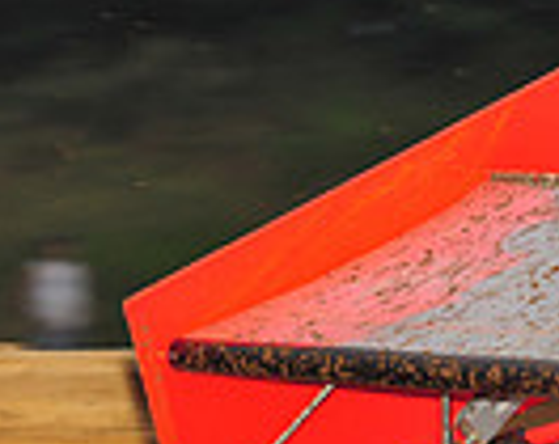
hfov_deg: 3.0
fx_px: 10565
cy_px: 575
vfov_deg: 2.4
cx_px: 572
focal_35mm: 640
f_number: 6.3
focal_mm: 155
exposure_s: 1/320
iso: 800
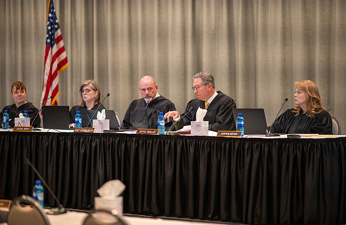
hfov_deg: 19.2
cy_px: 113
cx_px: 174
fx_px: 1024
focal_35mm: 107
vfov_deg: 12.5
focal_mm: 105
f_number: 1.4
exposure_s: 1/200
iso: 640
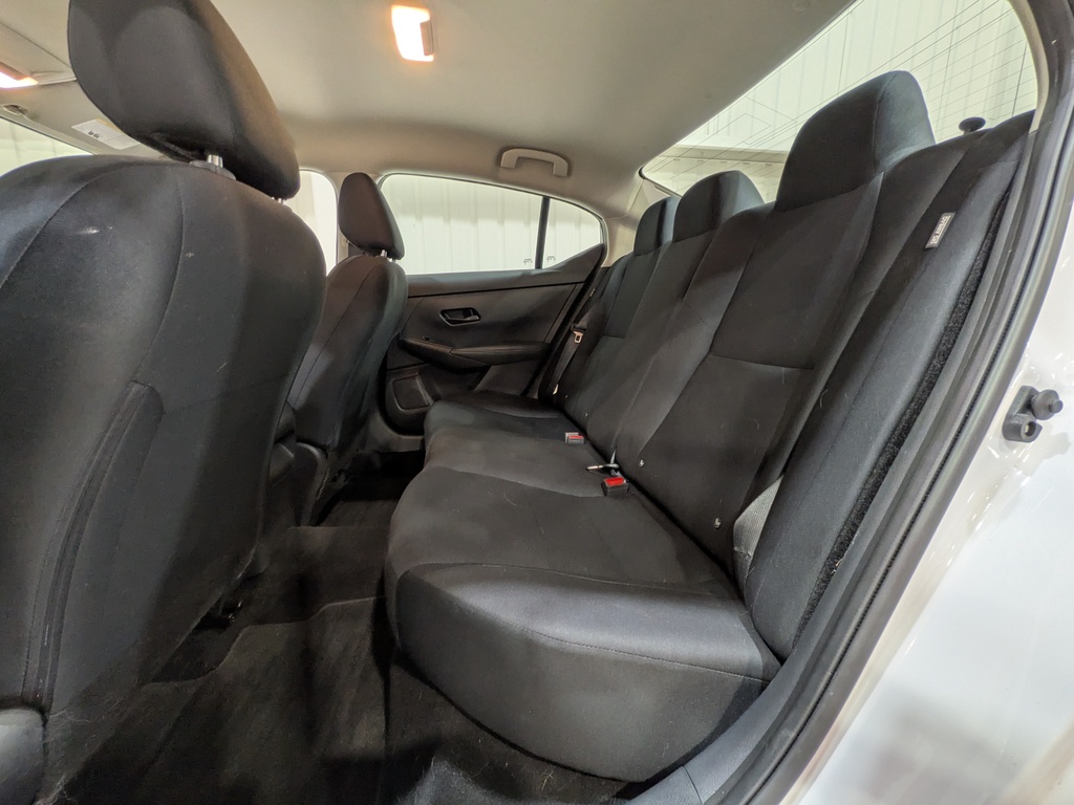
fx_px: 434
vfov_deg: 85.7
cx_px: 537
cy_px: 402
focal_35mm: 14
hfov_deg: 102.1
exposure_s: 1/30
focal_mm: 1.83
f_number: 2.2
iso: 64
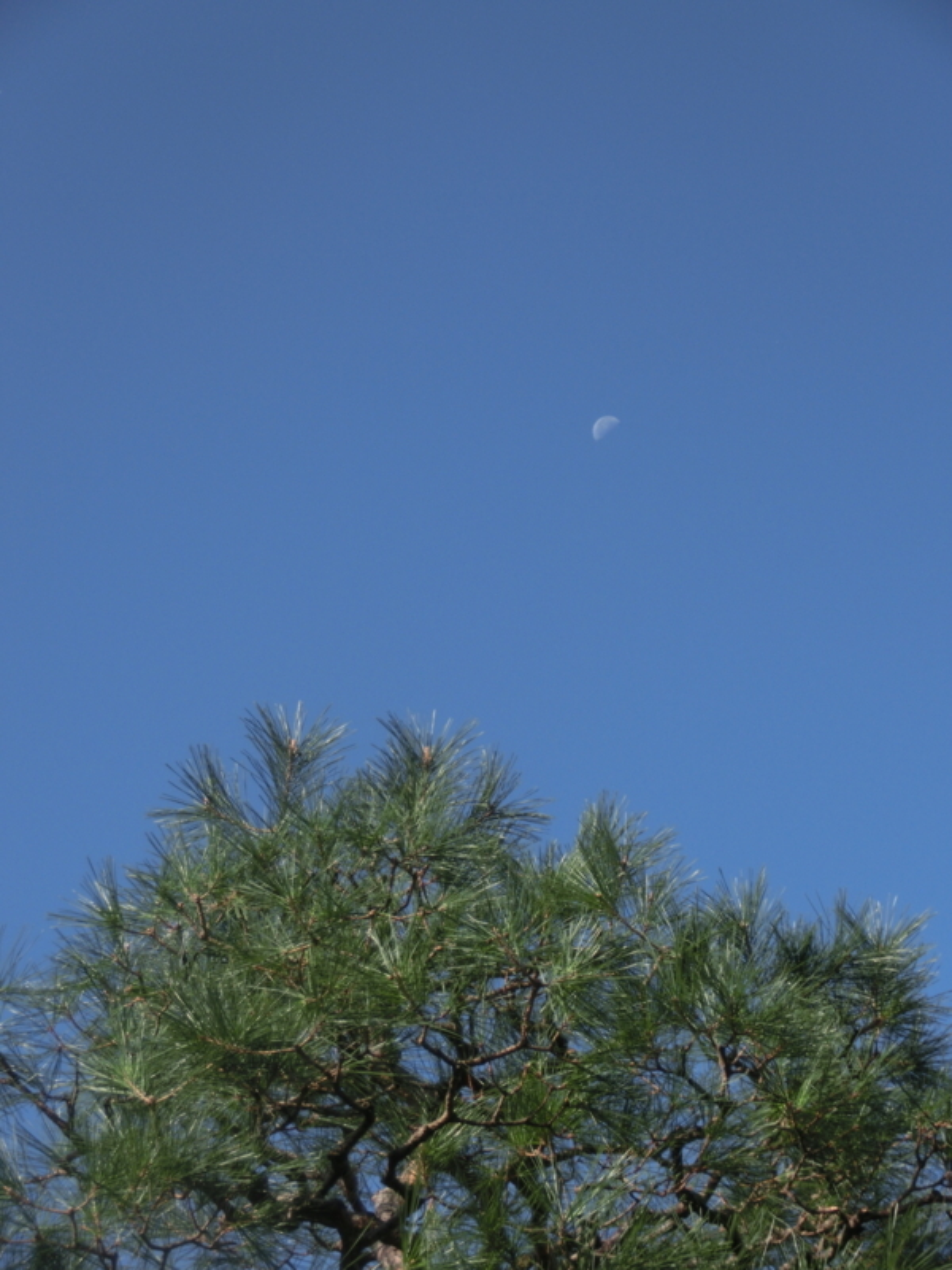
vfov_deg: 23.0
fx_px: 3117
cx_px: 476
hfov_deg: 17.4
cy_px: 635
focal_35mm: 85
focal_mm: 15.16
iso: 80
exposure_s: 1/400
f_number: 5
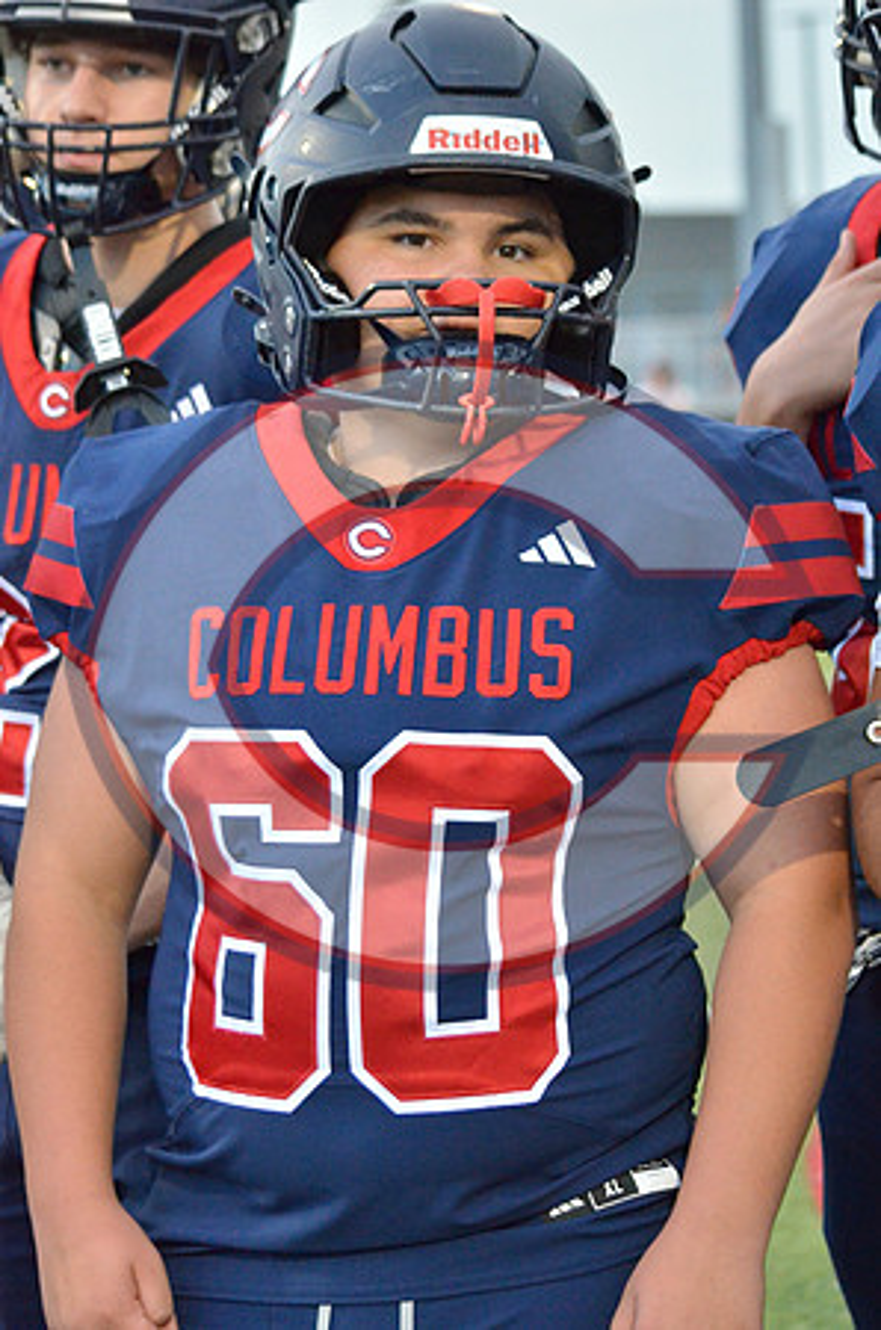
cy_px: 665
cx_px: 440
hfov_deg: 13.4
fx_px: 3761
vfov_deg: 20.1
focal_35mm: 102
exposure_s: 1/500
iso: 3600
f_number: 4.5
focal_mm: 68
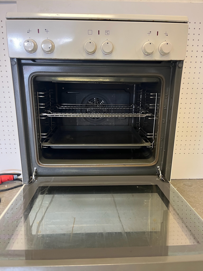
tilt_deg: -15.0
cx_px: 102
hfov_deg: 53.1
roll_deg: +1.2
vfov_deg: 67.3
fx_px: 203
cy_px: 136
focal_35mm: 26
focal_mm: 5.1
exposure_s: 1/50
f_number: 1.6
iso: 160
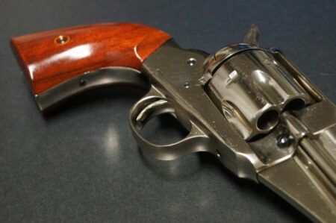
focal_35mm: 82
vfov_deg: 16.5
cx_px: 168
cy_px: 112
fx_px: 769
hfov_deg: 24.6
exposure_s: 1/60
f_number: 5.6
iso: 3200
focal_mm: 55
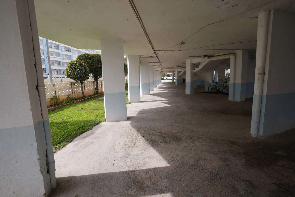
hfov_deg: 93.3
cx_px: 148
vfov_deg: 70.4
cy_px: 98
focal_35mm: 17
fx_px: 139
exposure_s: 1/250
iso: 100
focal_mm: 17
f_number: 5
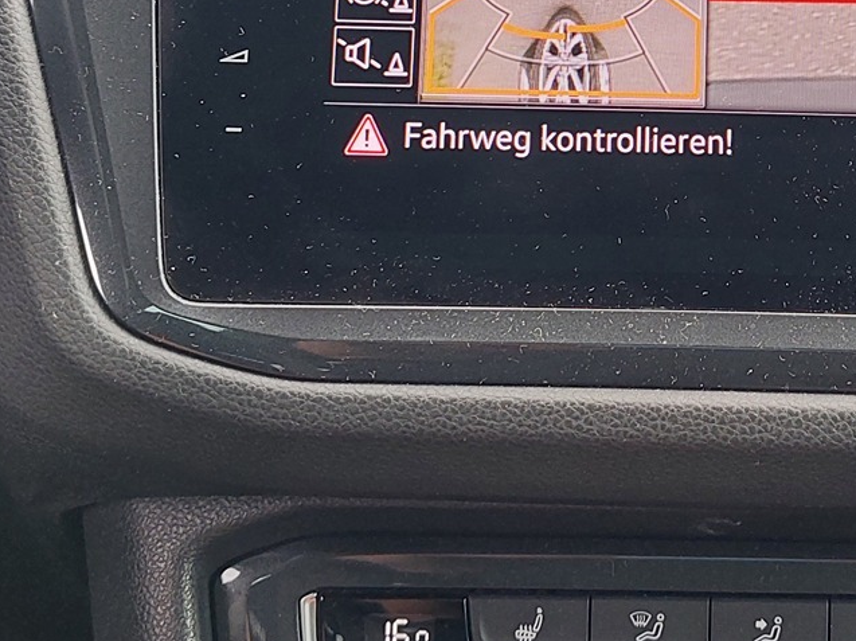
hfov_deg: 25.2
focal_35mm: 76
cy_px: 102
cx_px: 700
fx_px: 1878
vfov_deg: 19.1
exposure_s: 1/50
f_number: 1.8
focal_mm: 5.23
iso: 50
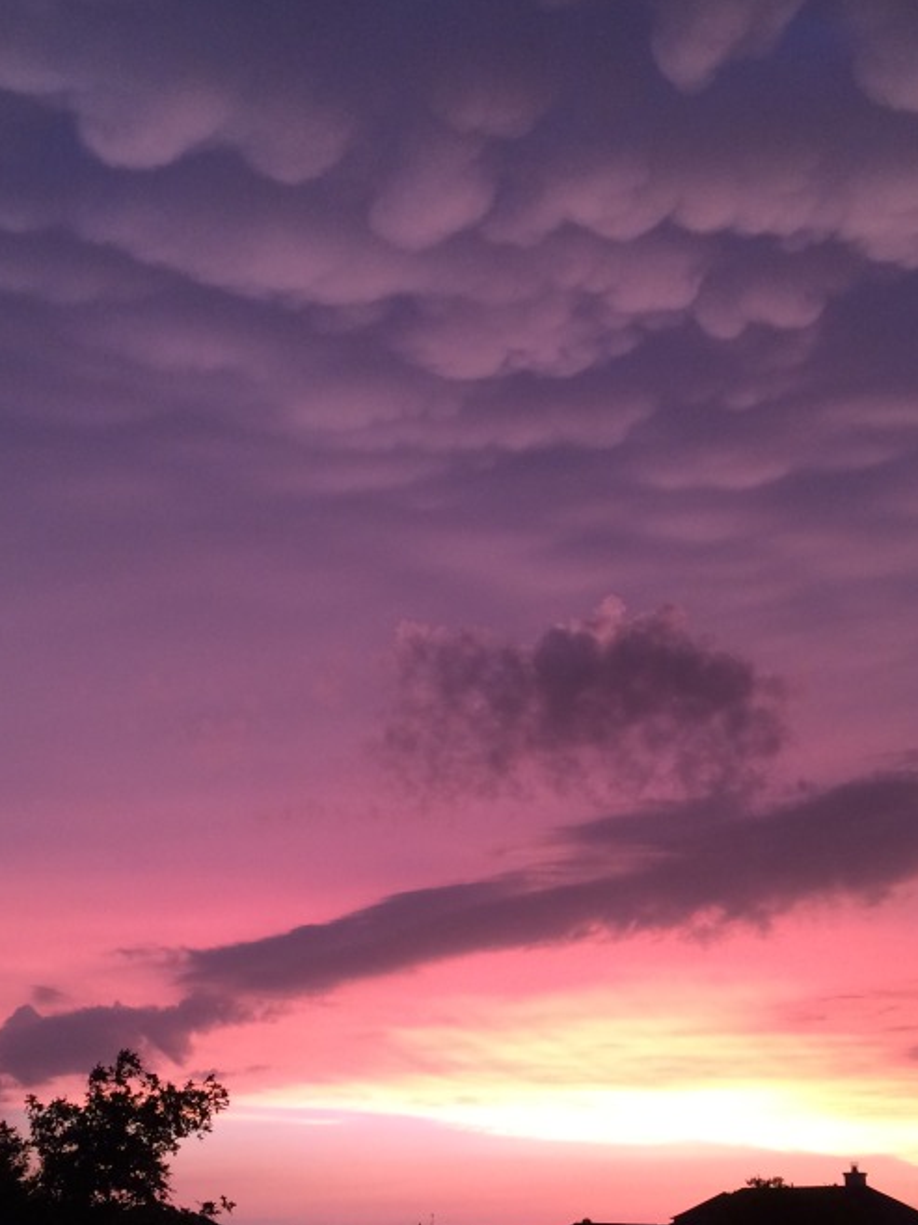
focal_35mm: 47
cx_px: 492
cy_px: 713
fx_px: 1663
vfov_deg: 40.3
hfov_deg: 30.8
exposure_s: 1/30
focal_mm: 4.15
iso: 100
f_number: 2.2
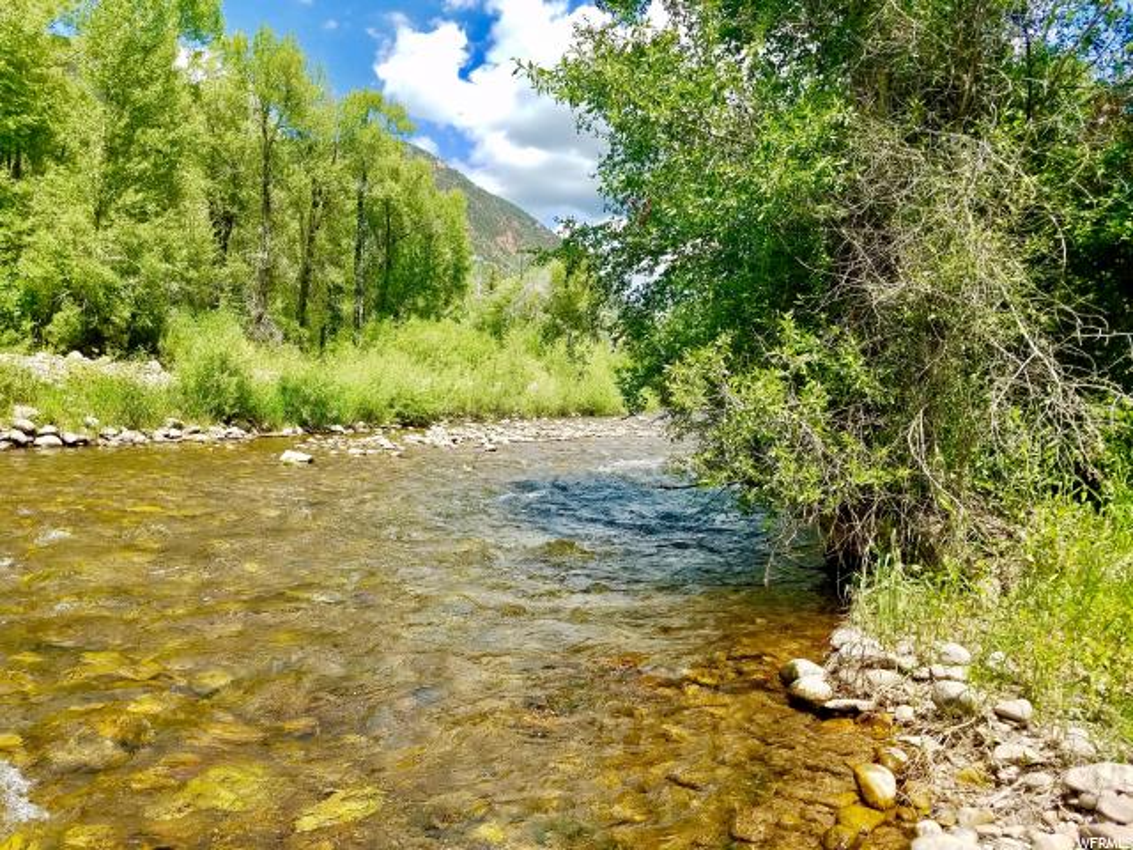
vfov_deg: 53.1
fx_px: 851
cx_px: 566
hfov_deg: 67.3
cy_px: 425
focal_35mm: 26
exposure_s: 1/1692
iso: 50
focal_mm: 4.2
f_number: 1.7
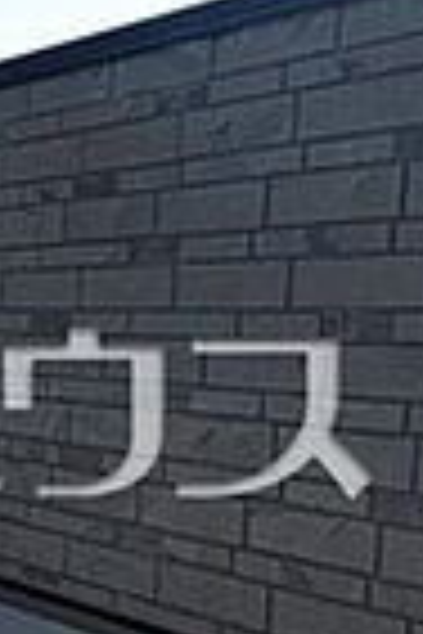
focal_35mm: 64
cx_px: -126
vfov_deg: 31.2
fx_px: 1128
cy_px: 411
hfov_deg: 19.6
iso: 49
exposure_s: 1/587
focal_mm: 1.83
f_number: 2.2
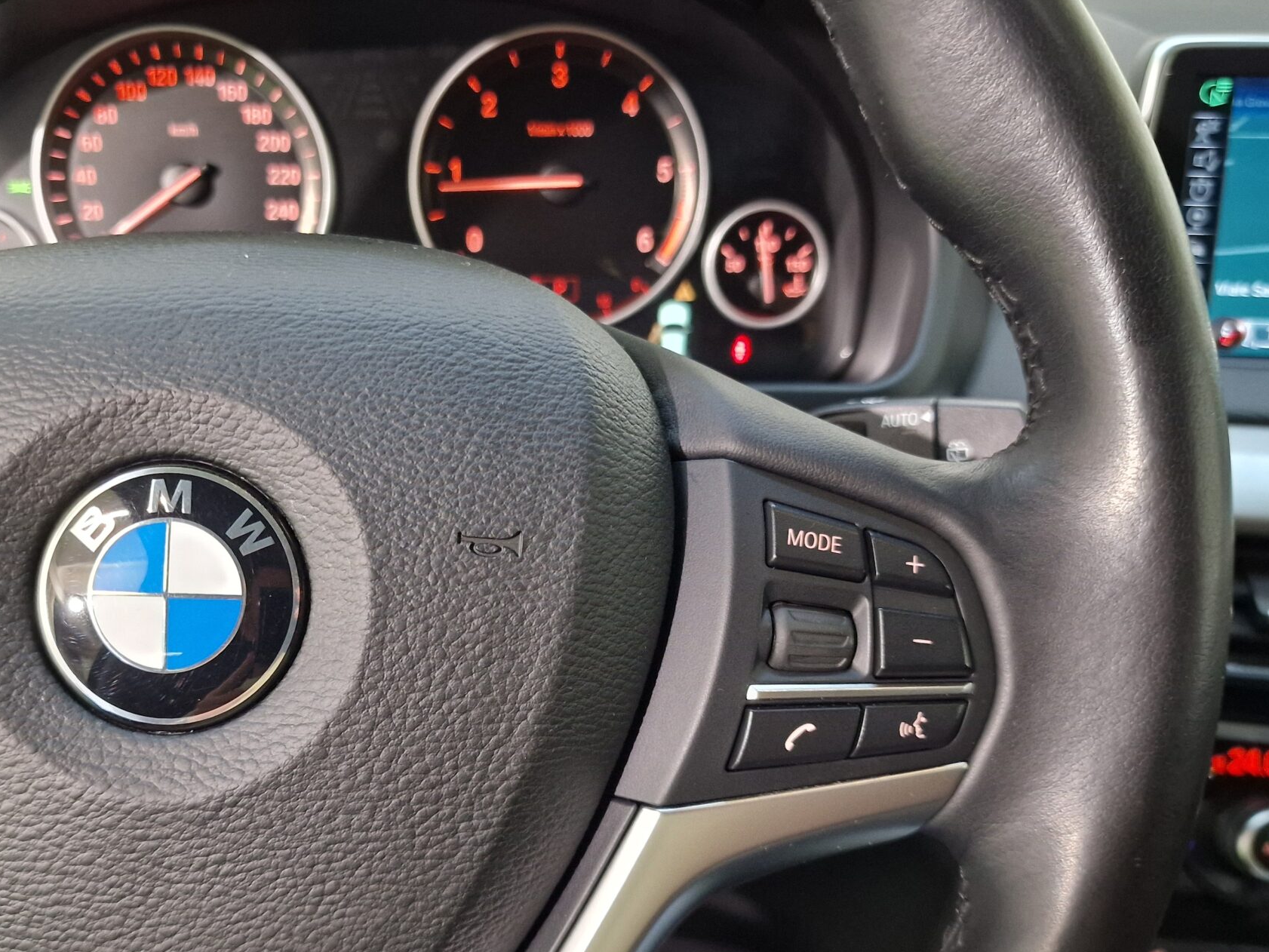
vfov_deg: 40.5
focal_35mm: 35
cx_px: 527
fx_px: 1283
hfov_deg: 52.4
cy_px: 585
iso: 400
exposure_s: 1/33
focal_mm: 6.4
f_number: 1.8
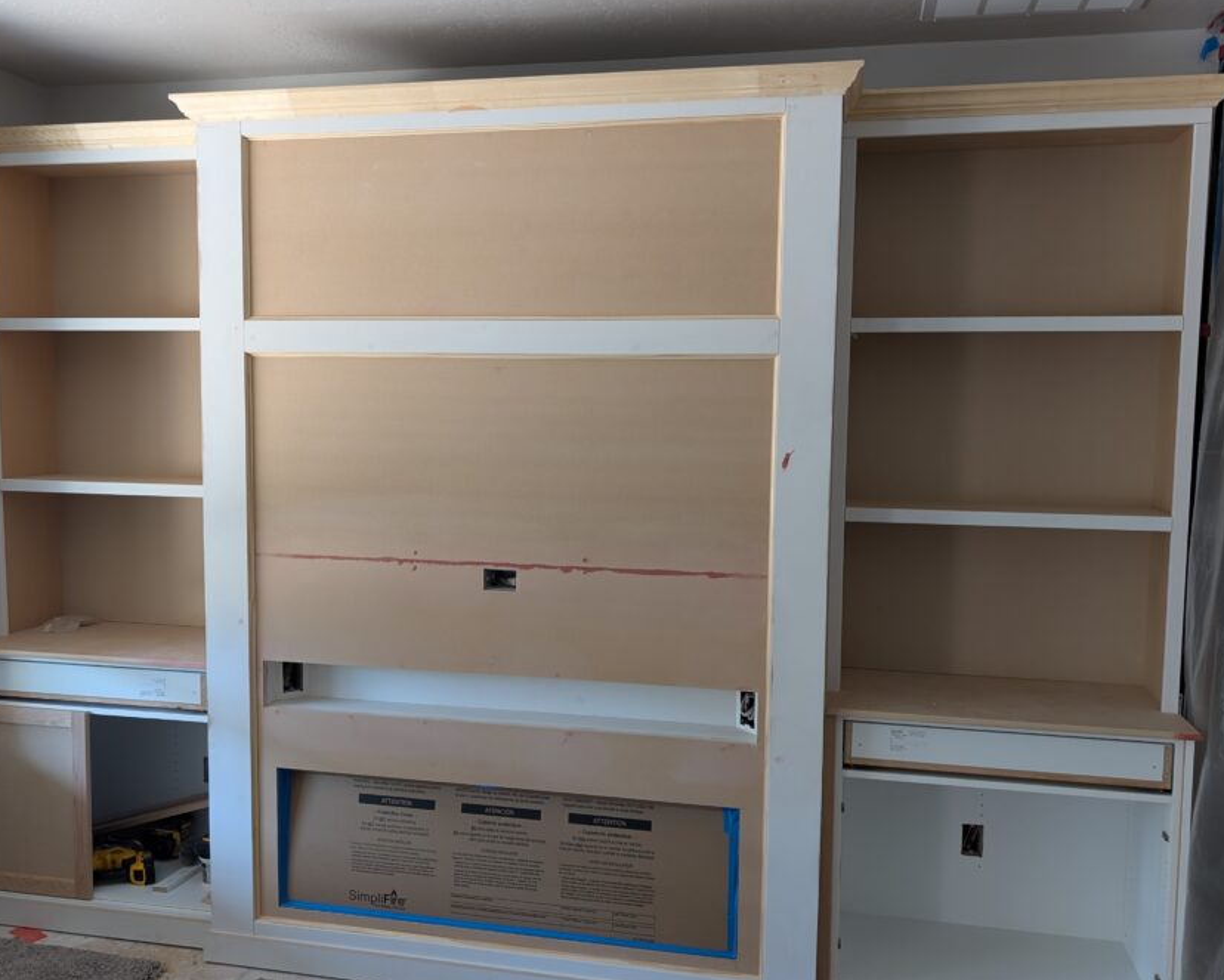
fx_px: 1051
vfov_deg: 50.0
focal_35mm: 29
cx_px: 628
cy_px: 514
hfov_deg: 60.4
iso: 92
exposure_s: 1/23.8
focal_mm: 6.9
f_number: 1.68
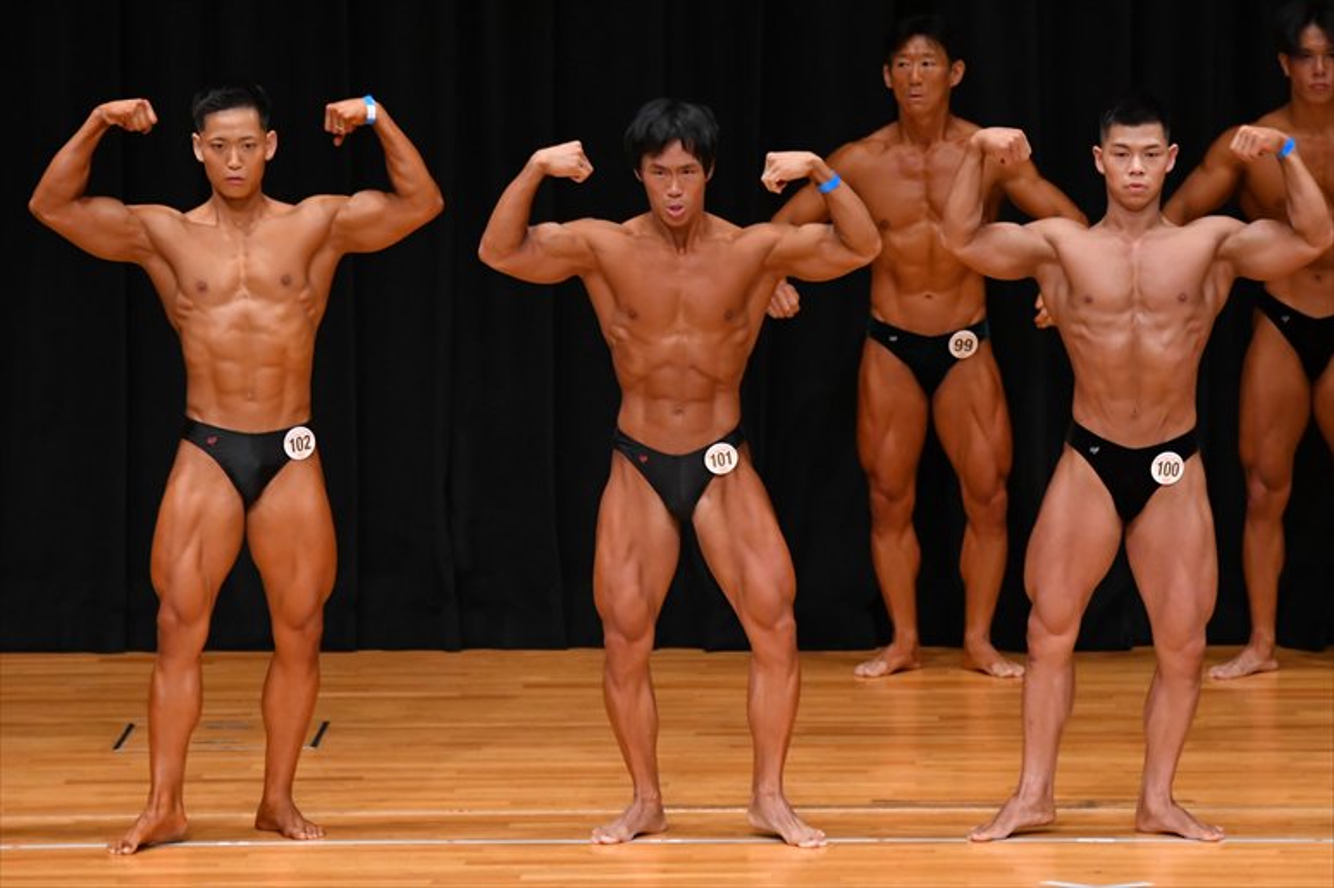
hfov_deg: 7.6
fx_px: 10000
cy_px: 444
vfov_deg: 5.1
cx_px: 667
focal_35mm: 270
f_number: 5.6
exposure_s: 1/400
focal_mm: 180
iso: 3200
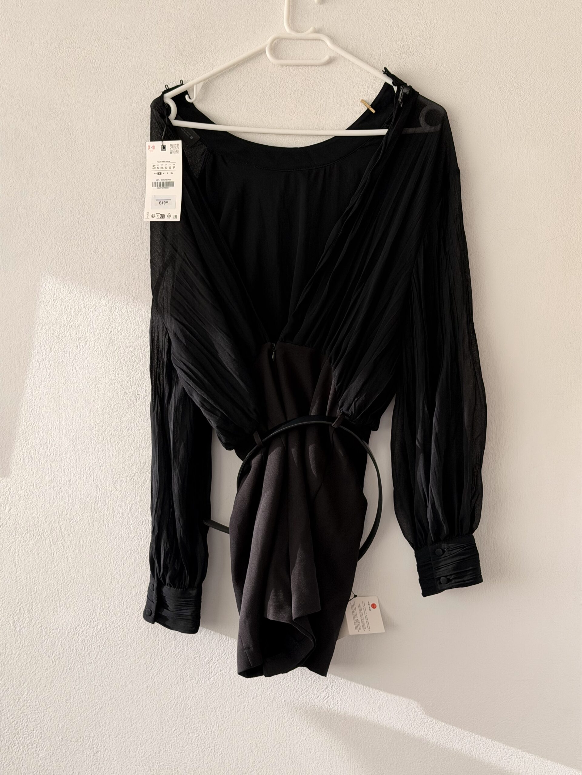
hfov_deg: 30.3
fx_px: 1076
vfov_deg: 39.7
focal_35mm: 48
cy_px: 388
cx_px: 291
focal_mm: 6.76
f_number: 1.78
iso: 50
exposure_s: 1/210
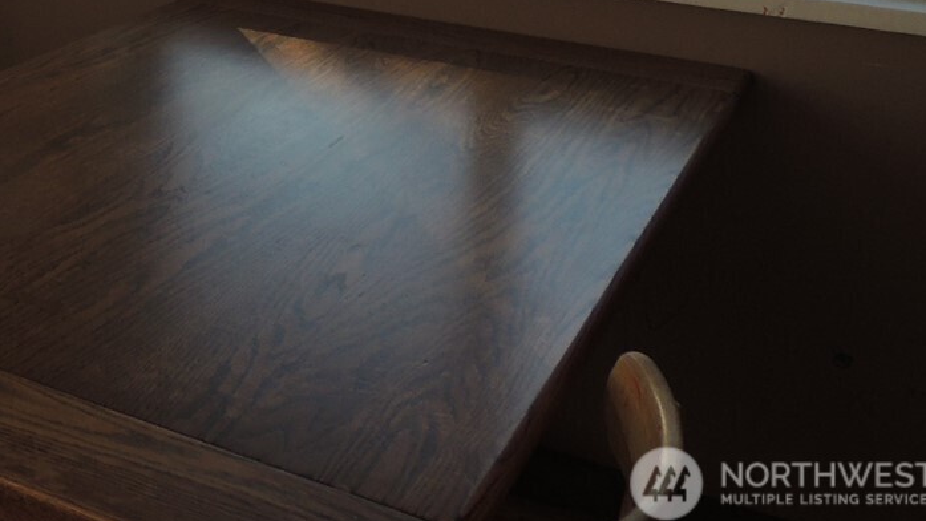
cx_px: -88
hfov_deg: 31.1
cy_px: -260
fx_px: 1473
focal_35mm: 60
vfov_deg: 17.9
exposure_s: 1/320
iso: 100
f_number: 3
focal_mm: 4.3
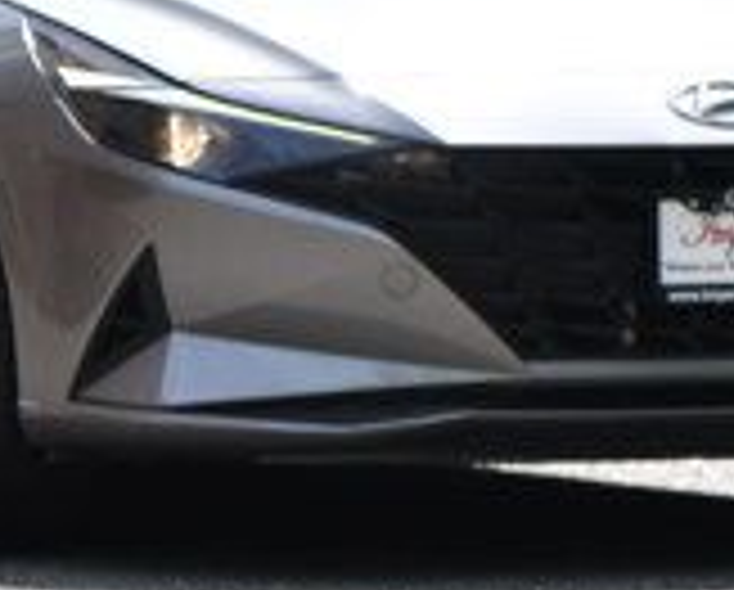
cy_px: -263
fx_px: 10337
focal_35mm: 475
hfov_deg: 4.1
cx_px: 126
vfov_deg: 3.3
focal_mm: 86
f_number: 9
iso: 100
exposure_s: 1/320
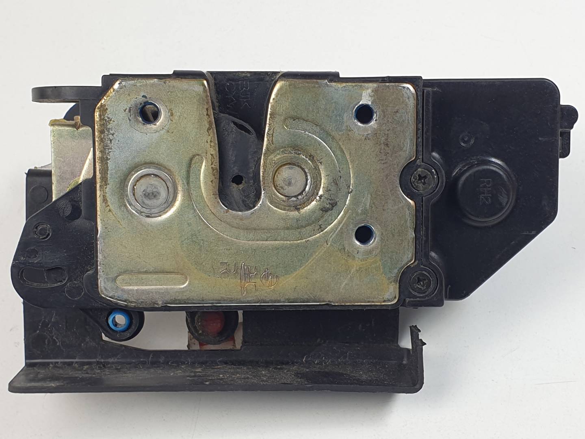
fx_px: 439
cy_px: 220
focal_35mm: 26
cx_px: 292
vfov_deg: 53.1
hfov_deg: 67.3
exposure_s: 1/124
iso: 50
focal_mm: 4.3
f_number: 2.4
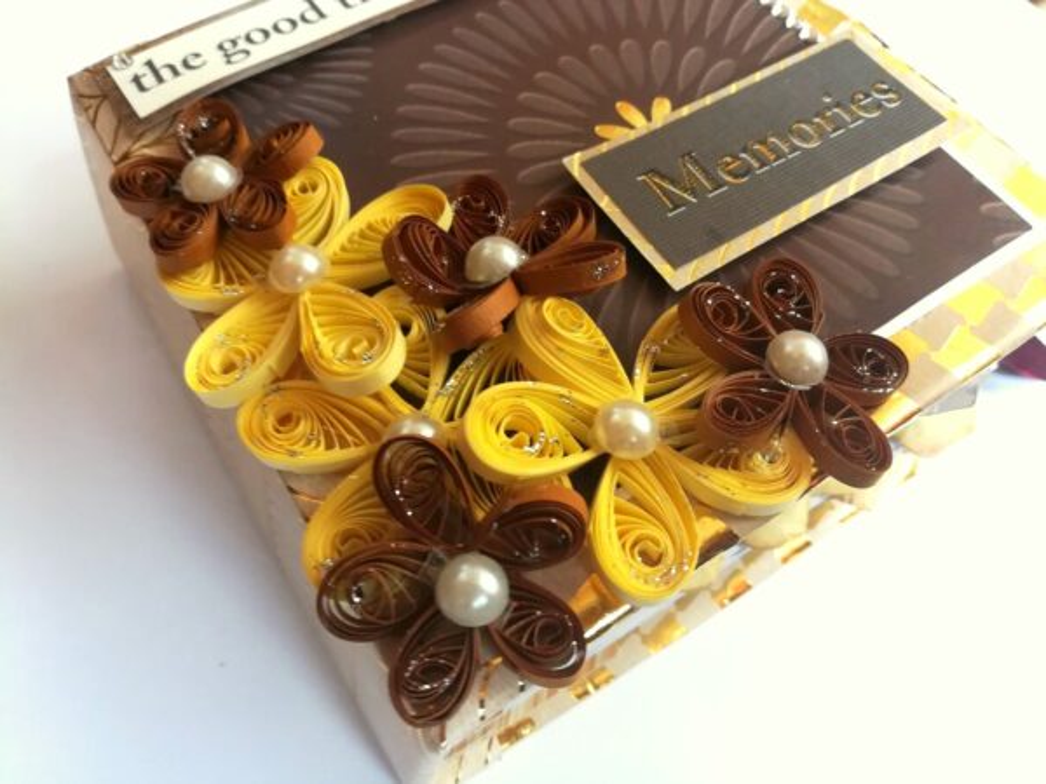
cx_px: 523
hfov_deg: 67.3
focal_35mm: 26
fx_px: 786
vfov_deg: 53.1
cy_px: 392
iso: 64
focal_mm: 3.83
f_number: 2.2
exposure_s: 1/33.3
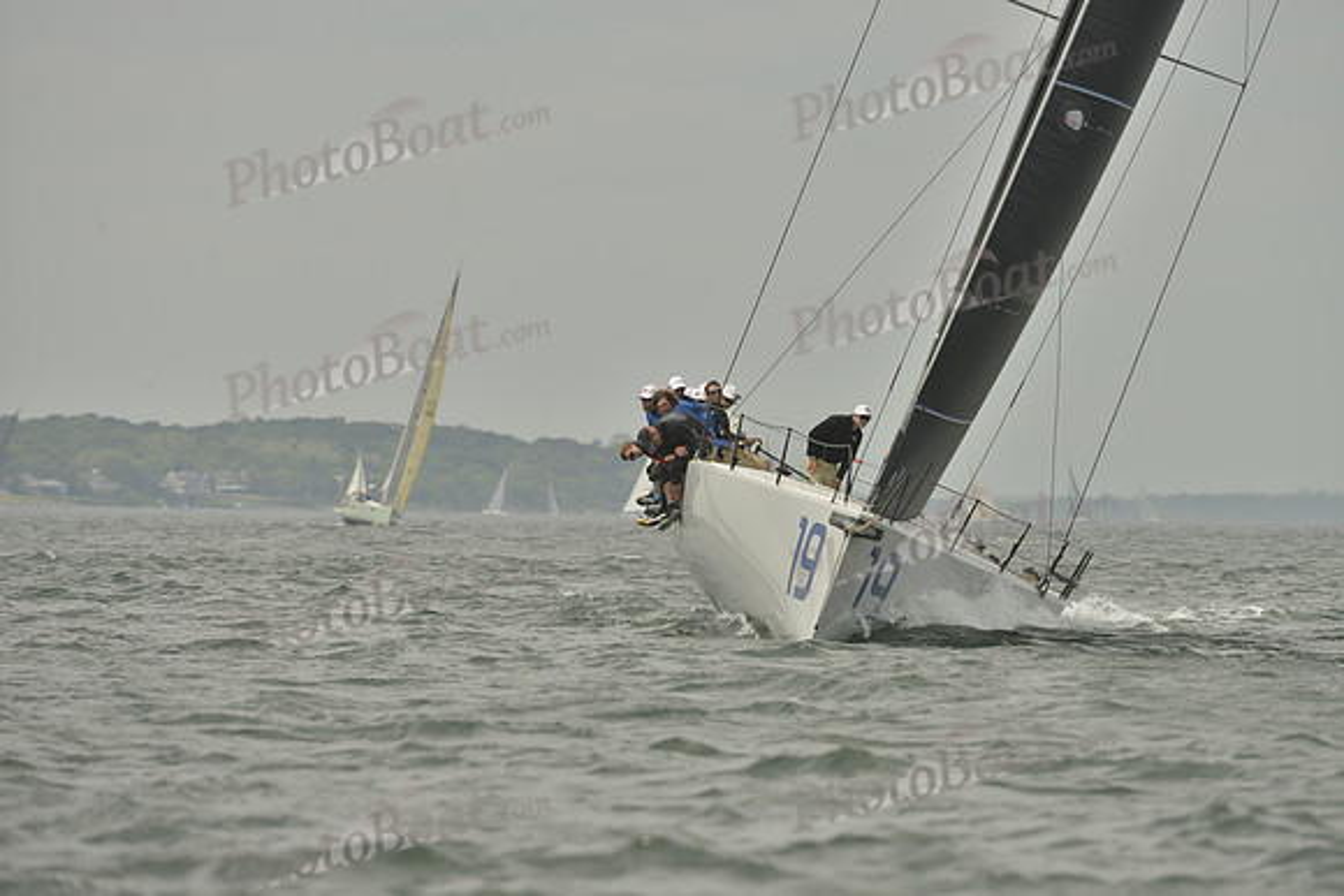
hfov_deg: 5.2
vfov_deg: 3.4
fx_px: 14936
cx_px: 672
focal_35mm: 400
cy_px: 448
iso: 280
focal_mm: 400
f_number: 9
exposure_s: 1/1000
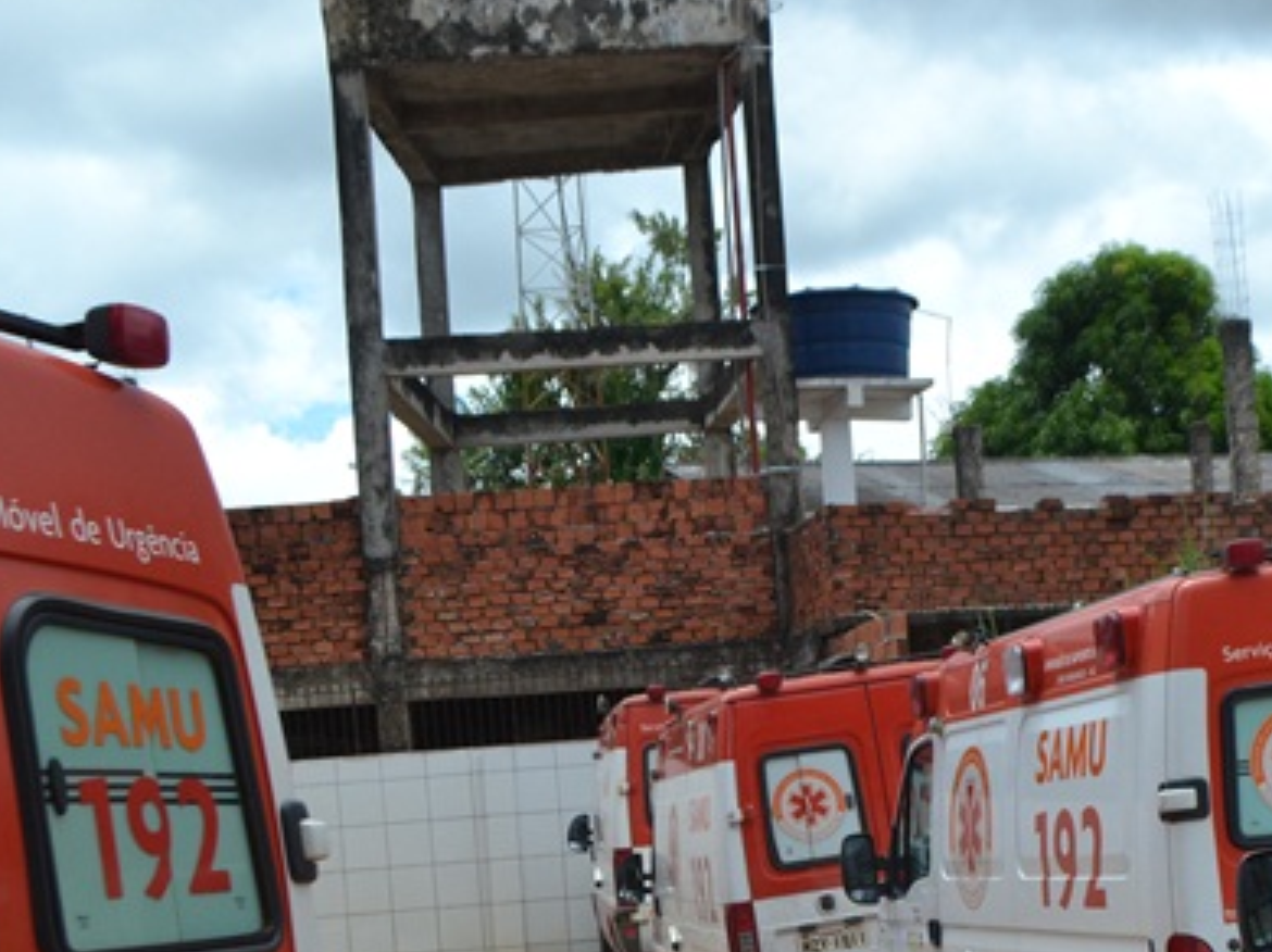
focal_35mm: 71
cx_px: 1073
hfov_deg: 26.7
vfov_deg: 20.3
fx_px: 2607
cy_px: 846
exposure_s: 1/1000
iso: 400
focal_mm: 24
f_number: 9
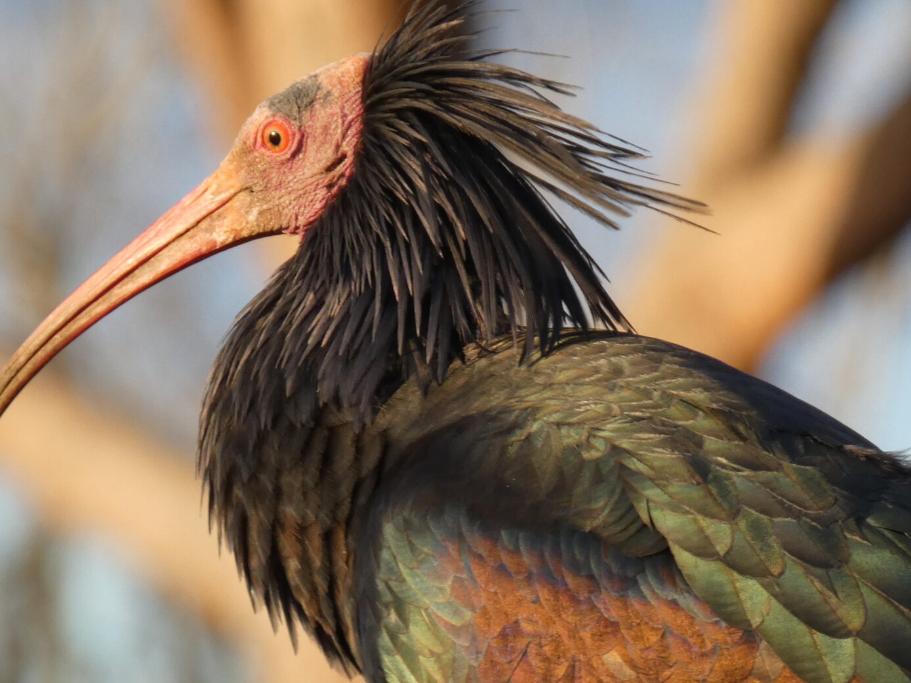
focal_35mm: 1218
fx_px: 32057
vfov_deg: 1.2
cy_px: 461
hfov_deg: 1.6
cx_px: 494
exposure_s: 1/100
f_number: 5.6
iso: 100
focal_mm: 118.5
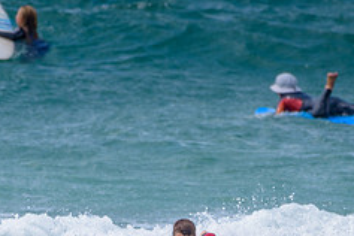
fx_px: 14945
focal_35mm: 1520
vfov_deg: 0.9
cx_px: 209
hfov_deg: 1.4
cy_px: 273
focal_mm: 500
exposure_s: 1/1600
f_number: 5.6
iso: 180
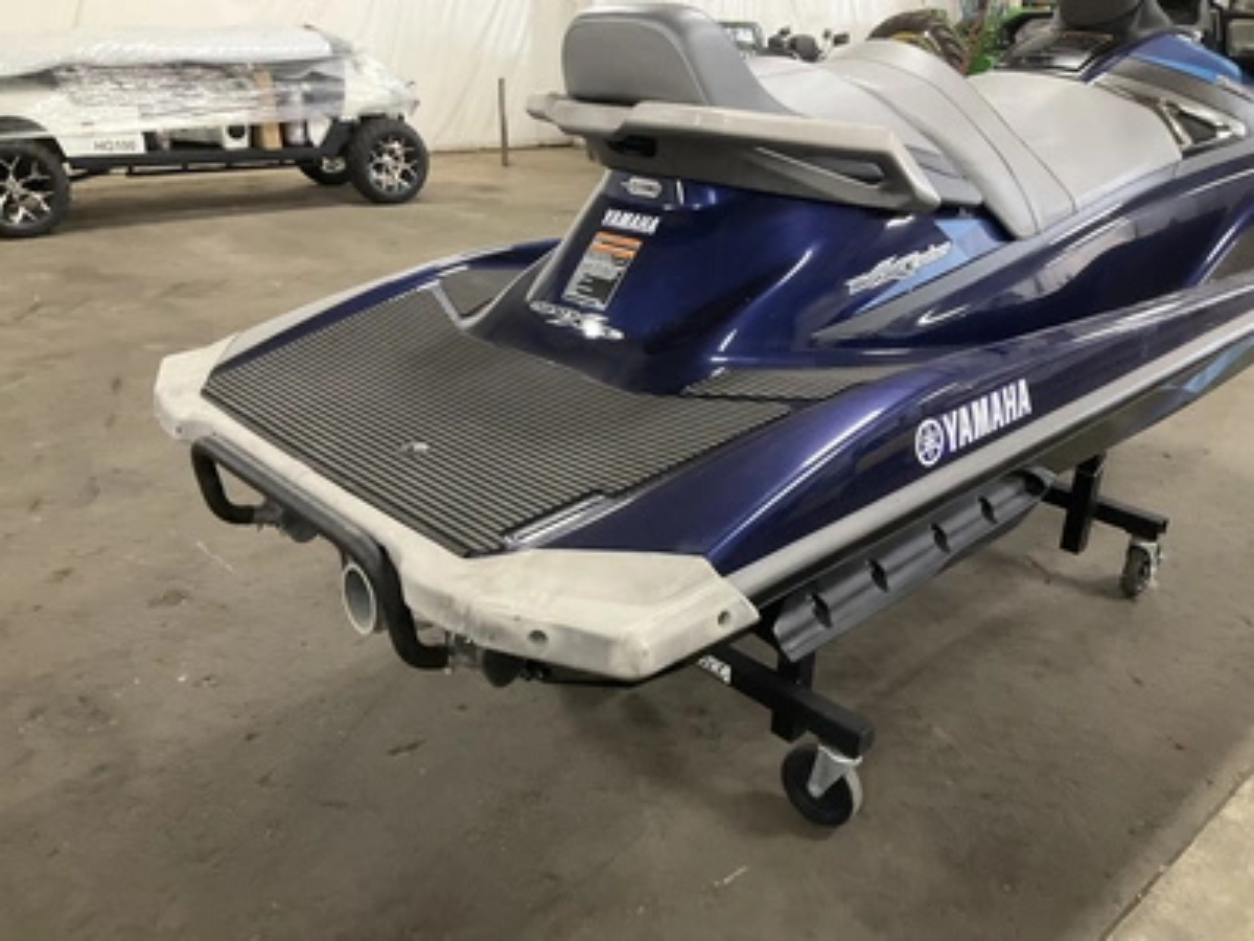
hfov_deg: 61.7
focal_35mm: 29
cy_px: 470
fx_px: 1051
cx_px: 627
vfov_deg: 48.2
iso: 250
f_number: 1.8
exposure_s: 1/40
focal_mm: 3
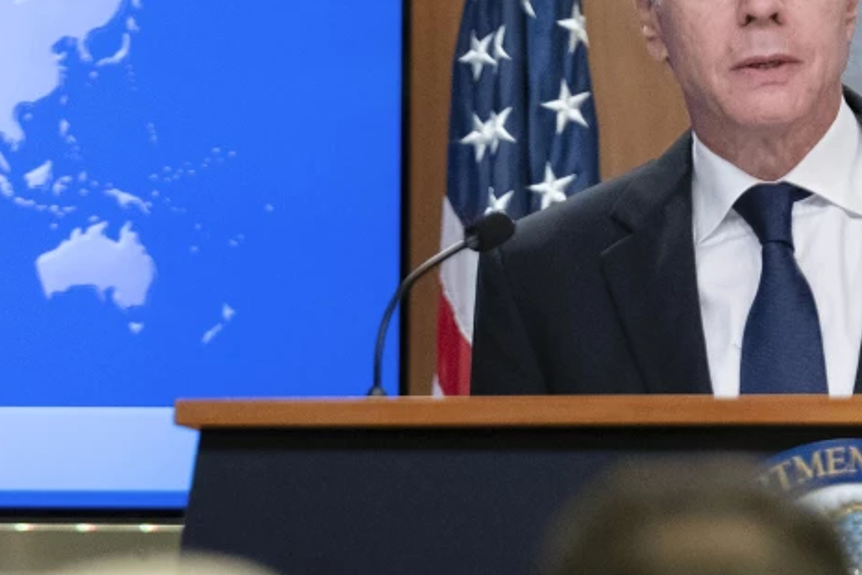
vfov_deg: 2.7
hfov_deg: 4.0
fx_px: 12334
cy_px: 484
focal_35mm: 515
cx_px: 166
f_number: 3.5
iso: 4000
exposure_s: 1/320
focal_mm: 200
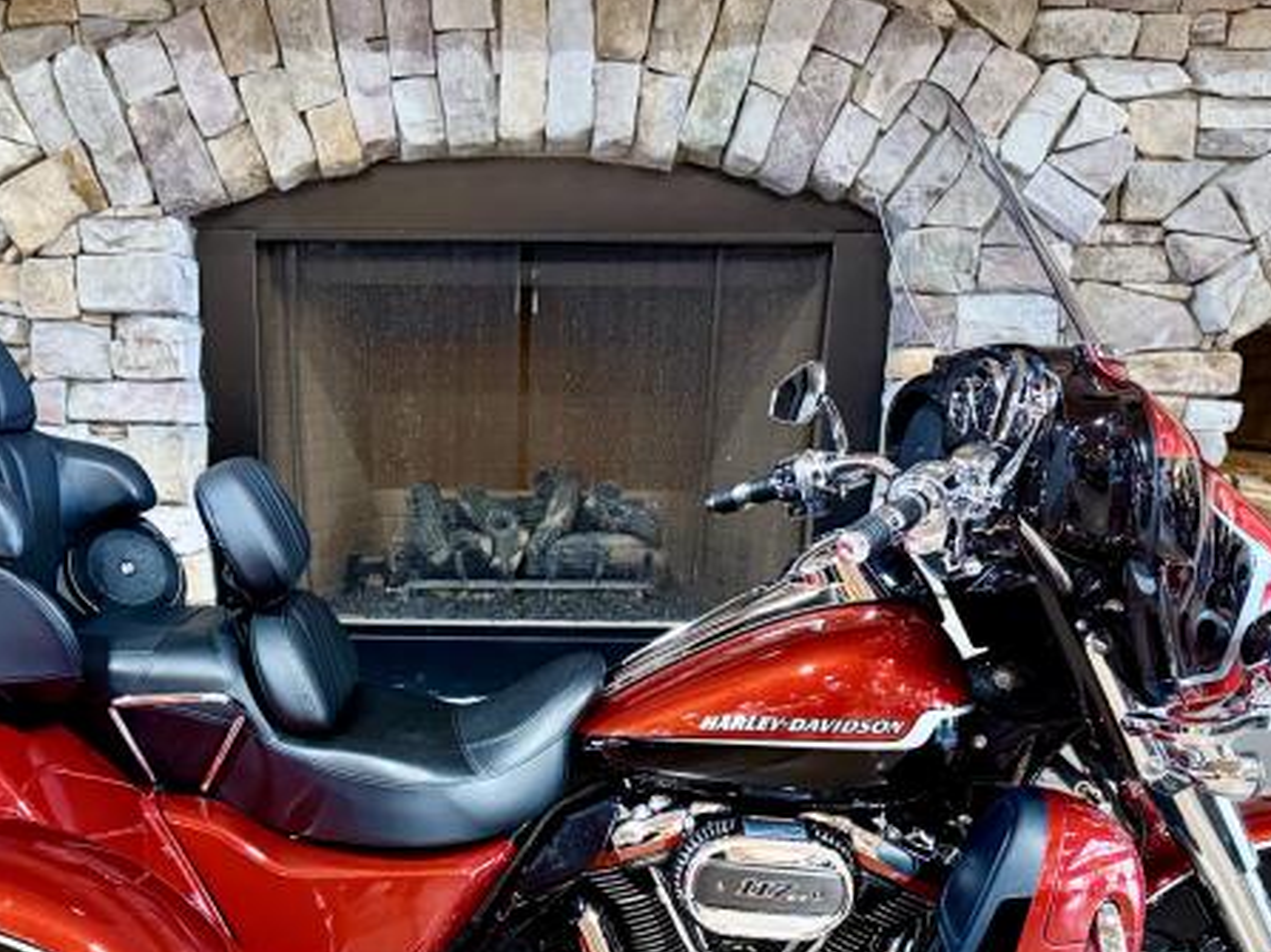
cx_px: 472
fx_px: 1578
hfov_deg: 43.5
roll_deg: -0.6
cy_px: 835
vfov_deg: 32.1
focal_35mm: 43
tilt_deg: -18.1
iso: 500
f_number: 1.78
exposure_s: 1/60
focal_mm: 6.76
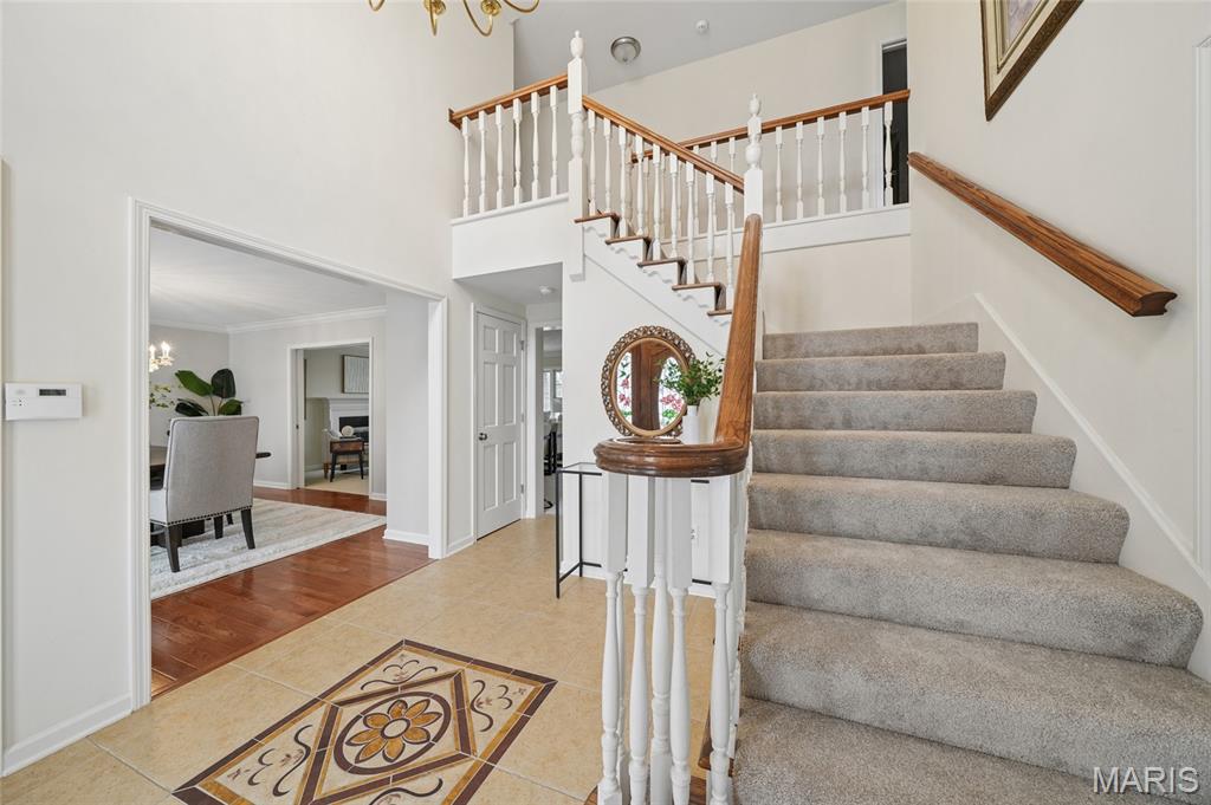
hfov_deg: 112.7
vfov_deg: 89.9
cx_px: 606
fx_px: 403
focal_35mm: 12
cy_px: 402
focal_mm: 12
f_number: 8
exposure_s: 1/25
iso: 400
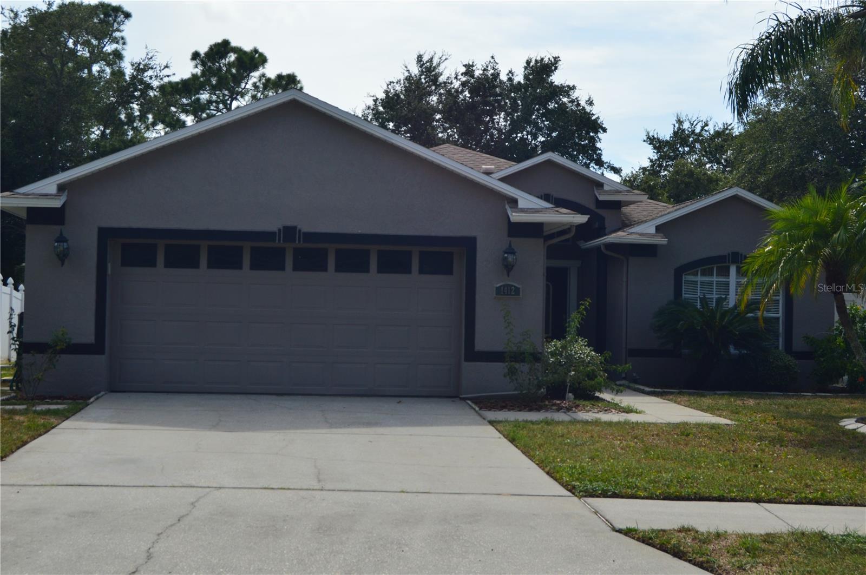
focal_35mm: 48
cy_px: 288
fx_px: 1153
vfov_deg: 28.0
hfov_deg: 41.2
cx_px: 433
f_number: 11
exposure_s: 1/500
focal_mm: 32
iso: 320
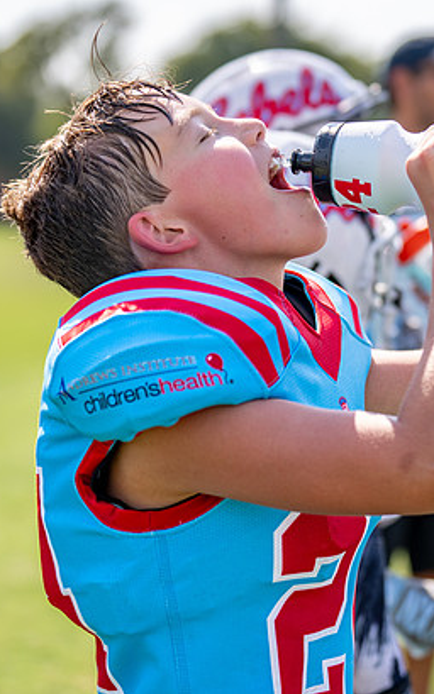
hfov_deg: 9.6
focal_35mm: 136
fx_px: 2576
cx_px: 283
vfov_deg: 15.4
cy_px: 286
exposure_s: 1/1600
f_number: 2.8
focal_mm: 70
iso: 125
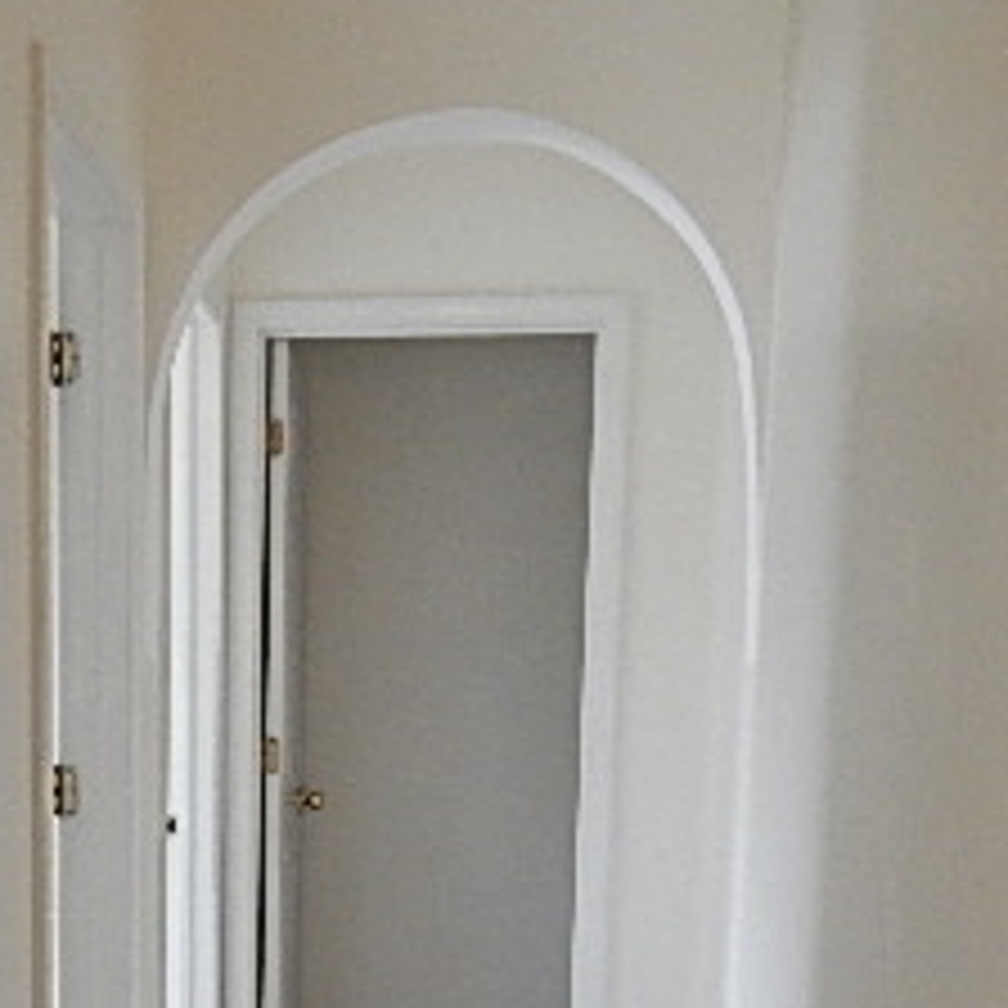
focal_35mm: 63
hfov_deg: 26.7
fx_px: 2076
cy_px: 990
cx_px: 176
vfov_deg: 26.0
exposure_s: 1/50
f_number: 3.7
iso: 400
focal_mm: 4.5
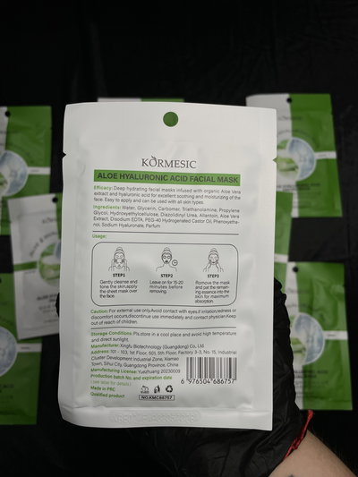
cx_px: 179
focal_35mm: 26
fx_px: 358
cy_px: 238
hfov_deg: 53.1
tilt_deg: -78.3
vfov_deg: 67.3
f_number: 1.6
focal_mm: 4.2
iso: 40
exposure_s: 1/100
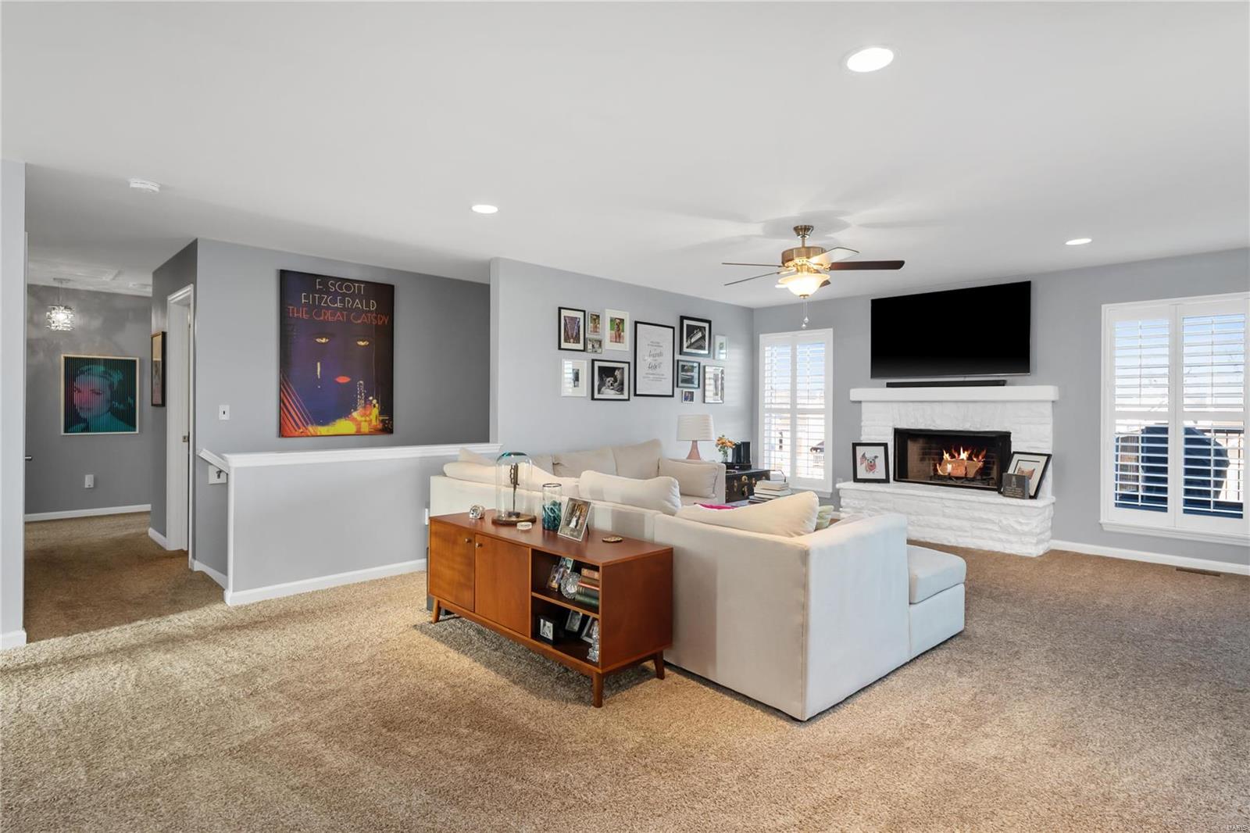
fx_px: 625
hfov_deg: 90.0
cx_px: 625
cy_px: 416
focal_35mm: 18
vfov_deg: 67.4
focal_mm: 9
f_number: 8
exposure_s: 1/8
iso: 400
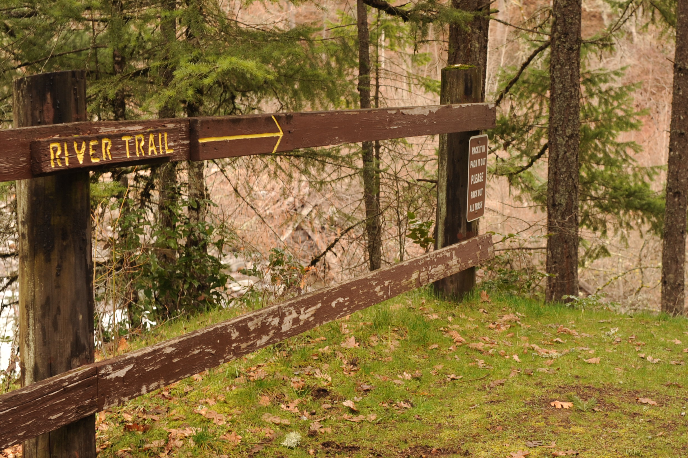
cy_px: 200
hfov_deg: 32.6
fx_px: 1165
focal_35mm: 61
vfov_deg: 22.2
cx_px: 468
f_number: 5
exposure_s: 1/200
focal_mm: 35
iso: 320
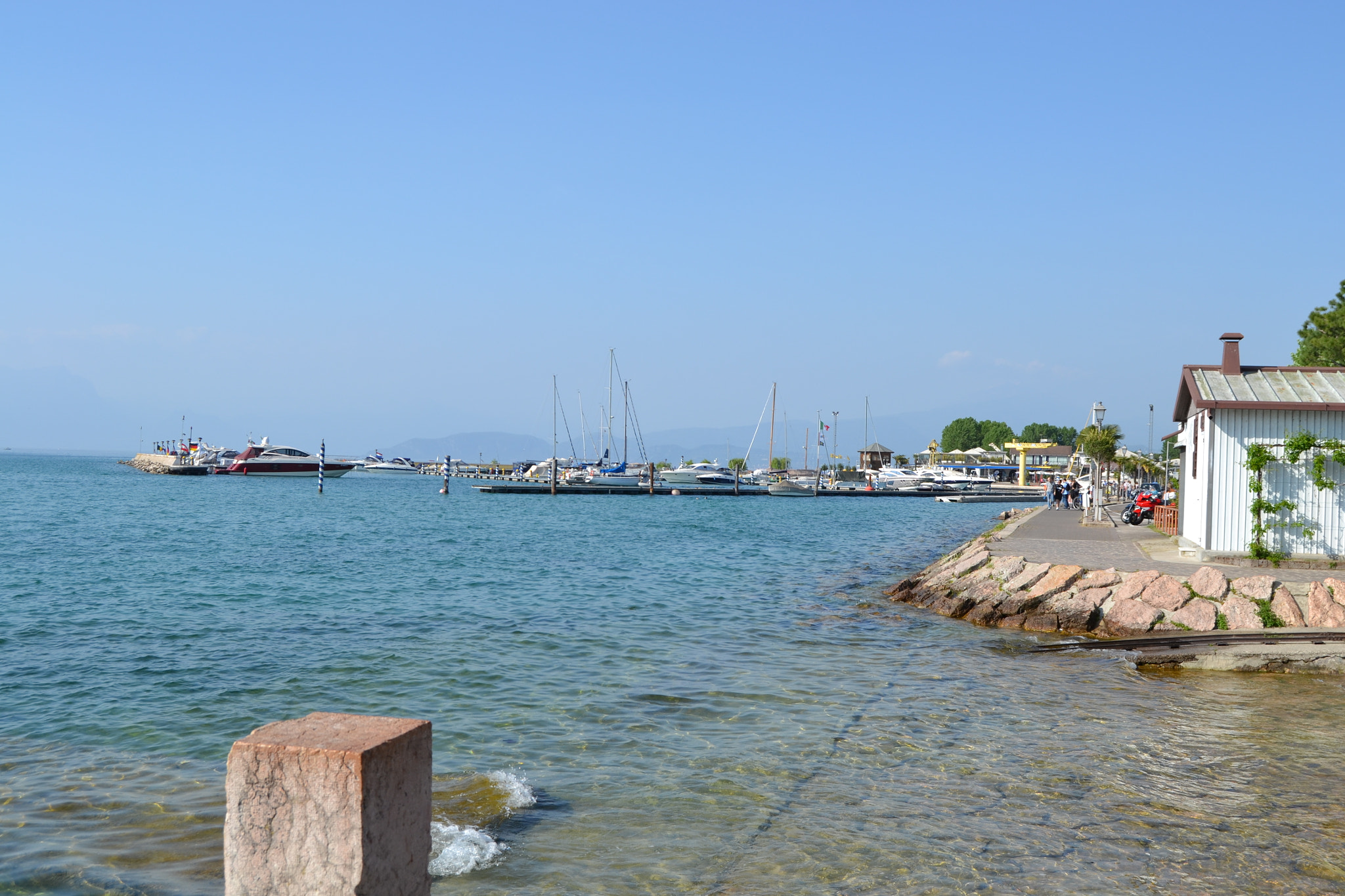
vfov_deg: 36.9
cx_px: 672
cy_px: 448
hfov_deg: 53.1
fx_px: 1345
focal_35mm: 36
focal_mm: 24
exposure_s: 1/250
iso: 100
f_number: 8
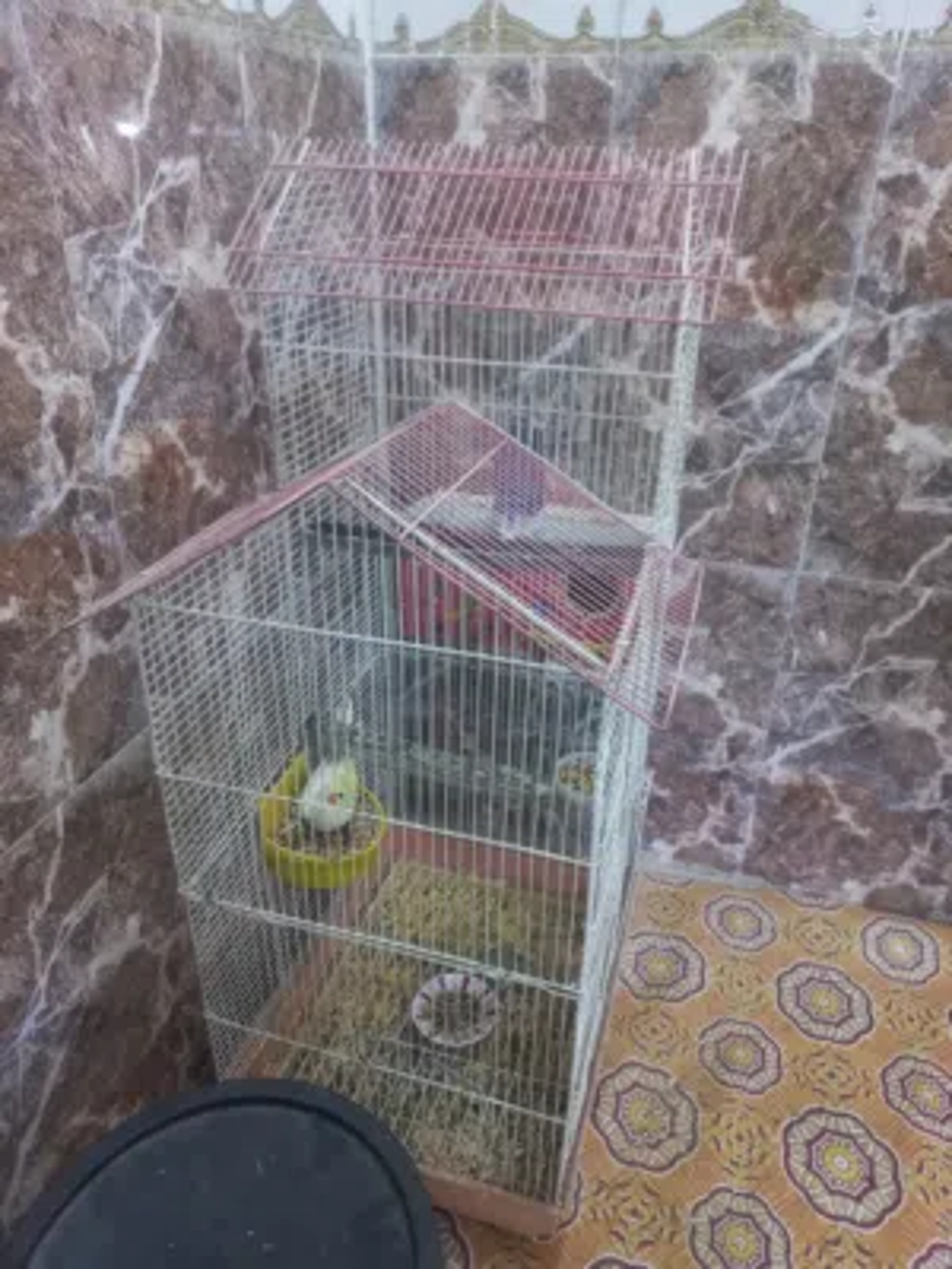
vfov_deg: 69.4
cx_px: 476
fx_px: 917
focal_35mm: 25
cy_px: 634
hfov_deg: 54.9
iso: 800
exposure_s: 1/25
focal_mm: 4.6
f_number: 1.8
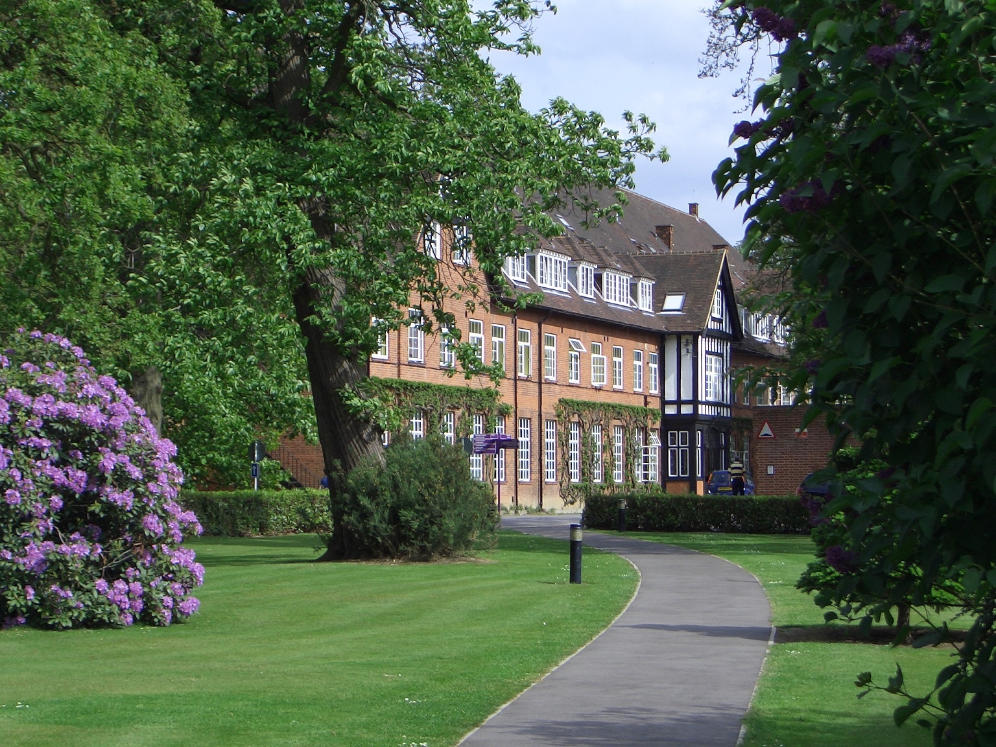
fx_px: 2417
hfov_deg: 23.3
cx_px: 498
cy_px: 374
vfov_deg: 17.6
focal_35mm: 84
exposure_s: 1/500
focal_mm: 17.2
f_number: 4.1
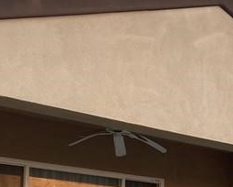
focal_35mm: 102
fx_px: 703
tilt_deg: +0.9
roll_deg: -1.5
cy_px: 248
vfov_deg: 14.4
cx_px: 266
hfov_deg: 18.0
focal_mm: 4.2
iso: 32
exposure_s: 1/165
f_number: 1.6
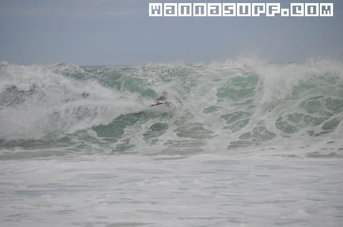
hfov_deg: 6.9
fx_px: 2854
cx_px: 172
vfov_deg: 4.6
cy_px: 114
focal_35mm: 300
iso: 200
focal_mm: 200
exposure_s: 1/2000
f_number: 5.6
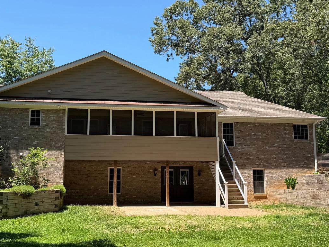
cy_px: 111
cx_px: 147
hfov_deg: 39.6
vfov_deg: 30.2
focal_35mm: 48
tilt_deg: +7.9
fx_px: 456
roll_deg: -0.2
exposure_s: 1/2370
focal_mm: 6.76
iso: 80
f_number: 1.78
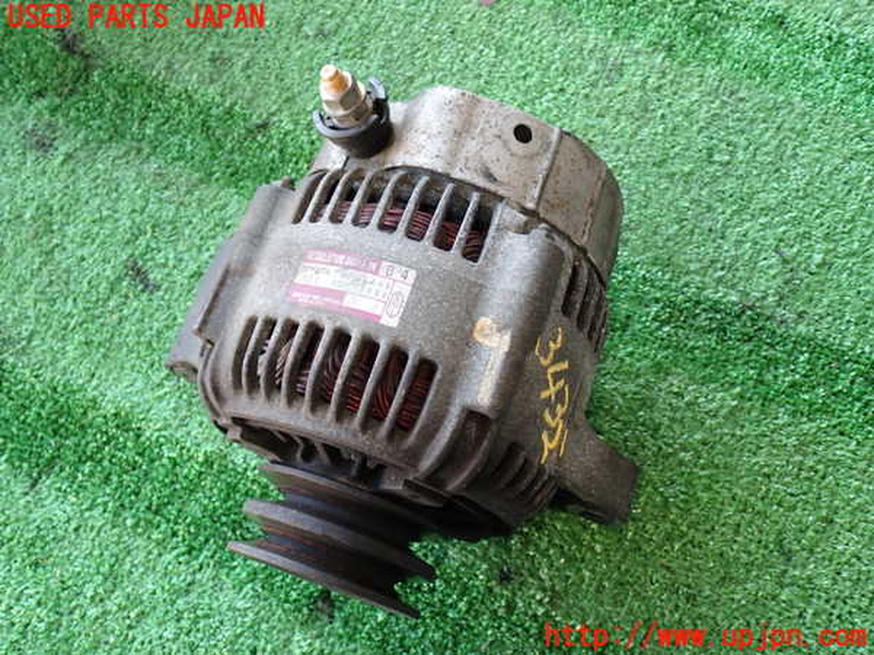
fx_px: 909
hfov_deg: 51.4
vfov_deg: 39.7
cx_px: 437
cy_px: 328
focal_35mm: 36
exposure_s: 1/40
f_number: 2.5
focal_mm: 6.37
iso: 200
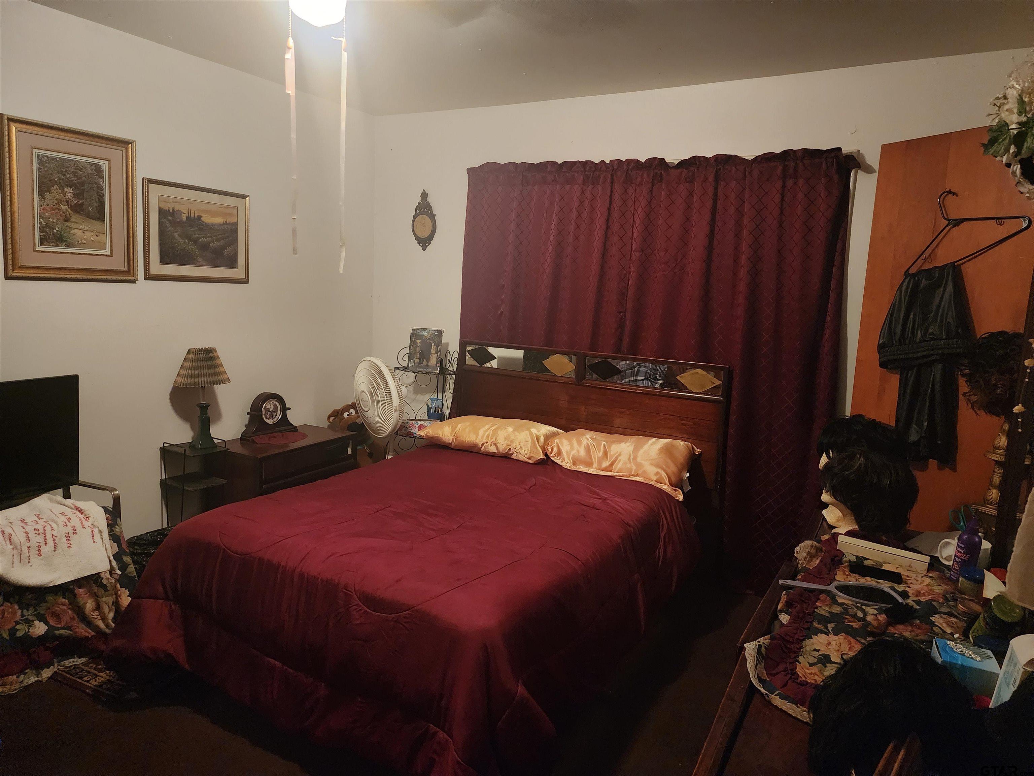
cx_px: 517
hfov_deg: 73.9
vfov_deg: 58.9
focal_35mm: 23
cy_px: 388
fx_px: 687
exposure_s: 1/24
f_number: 1.8
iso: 800
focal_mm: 6.4
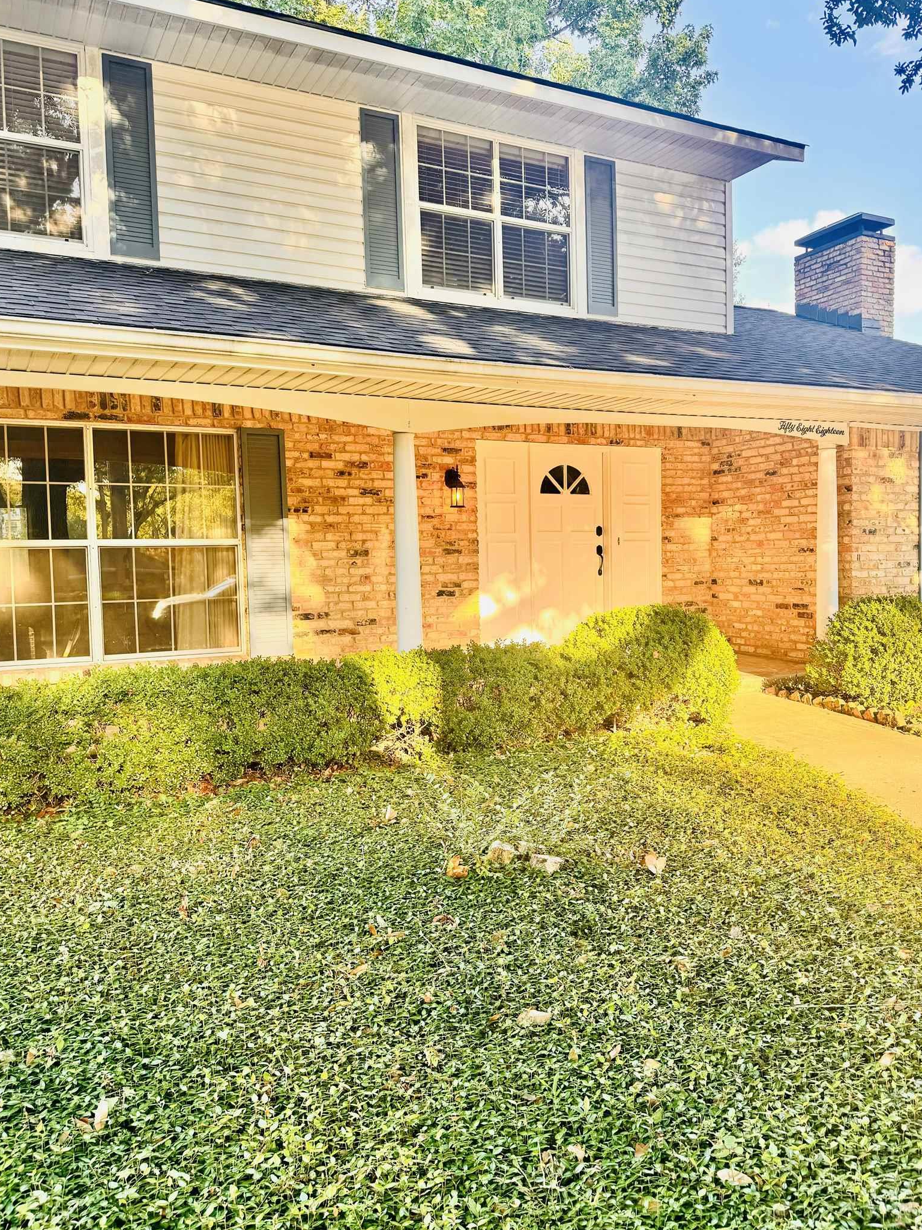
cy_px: 601
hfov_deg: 51.3
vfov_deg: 65.3
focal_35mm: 27
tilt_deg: -2.7
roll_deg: +1.4
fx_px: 959
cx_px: 482
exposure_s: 1/143
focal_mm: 6.76
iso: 64
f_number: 1.78
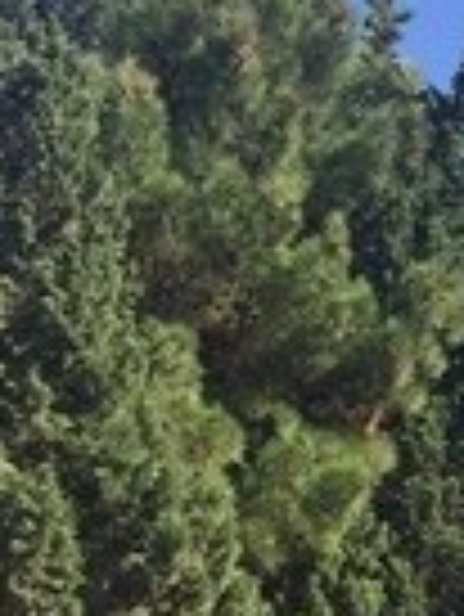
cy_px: 913
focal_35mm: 105
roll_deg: -0.6
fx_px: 1874
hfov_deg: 13.2
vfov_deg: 17.0
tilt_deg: +0.1
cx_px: 743
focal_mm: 4.15
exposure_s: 1/942
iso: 32
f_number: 2.2
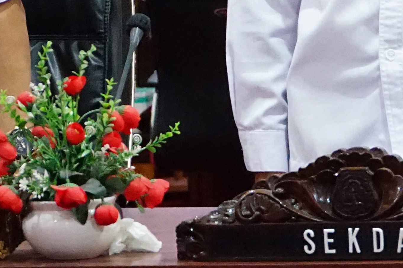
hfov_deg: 6.6
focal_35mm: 310
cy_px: -97
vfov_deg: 4.4
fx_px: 3470
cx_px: 25
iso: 8000
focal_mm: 70
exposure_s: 1/80
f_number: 6.3
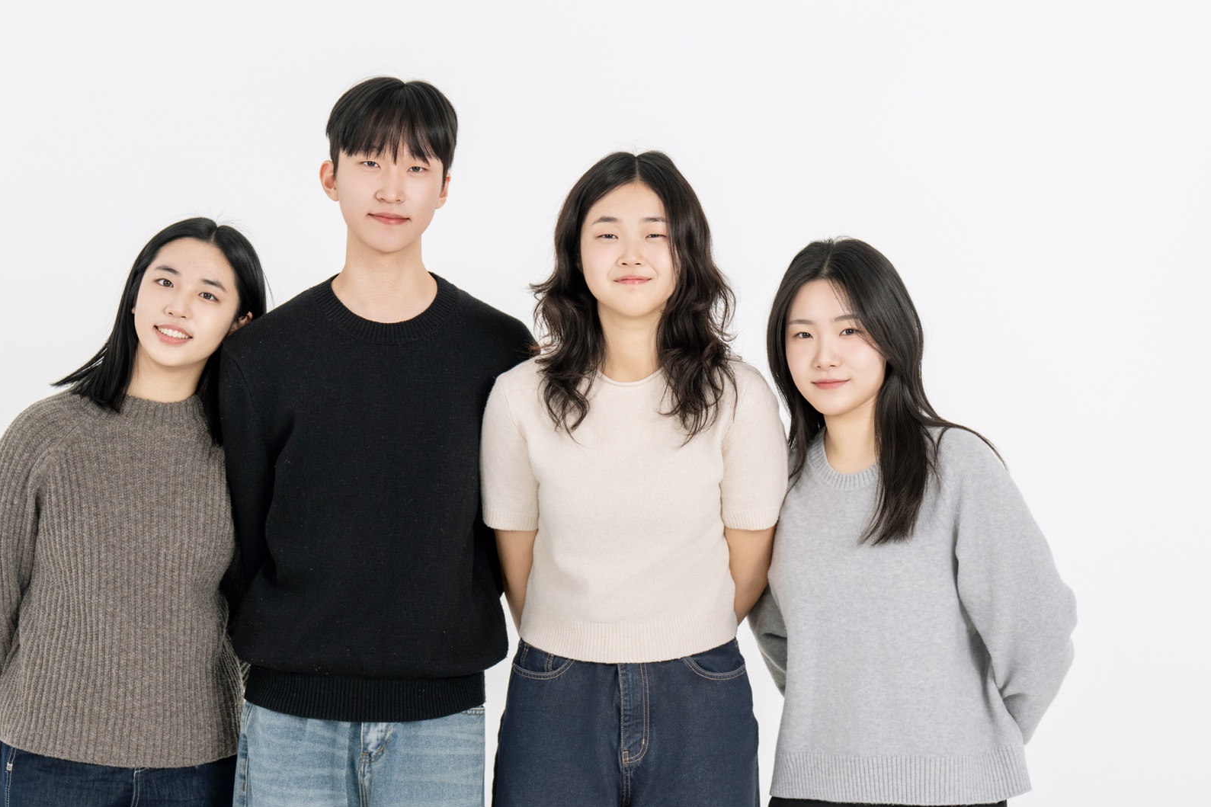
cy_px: 456
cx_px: 537
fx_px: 4305
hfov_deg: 16.0
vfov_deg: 10.7
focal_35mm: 128
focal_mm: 113
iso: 100
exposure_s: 1/20
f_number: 5.6
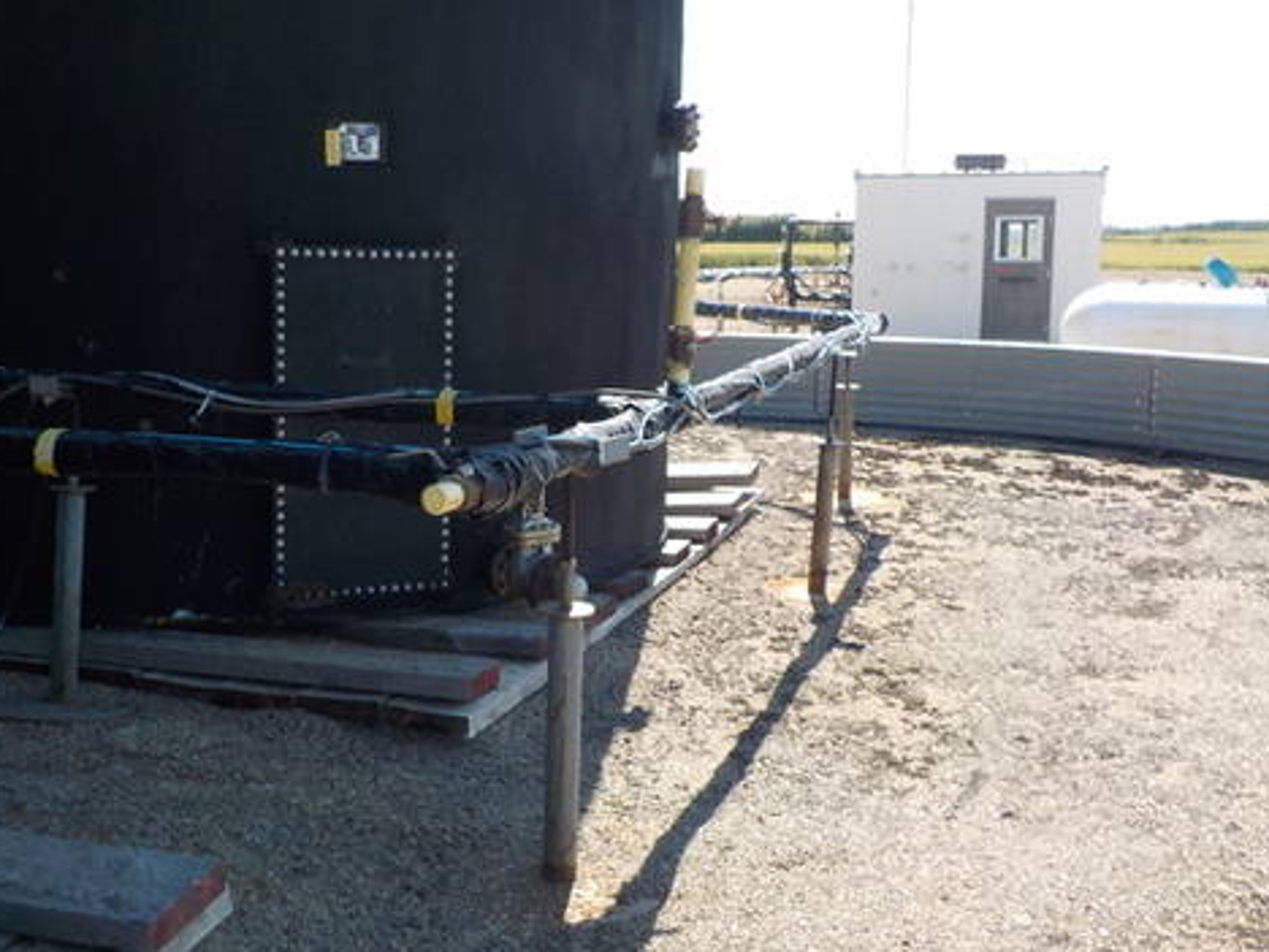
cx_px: 504
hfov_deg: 45.5
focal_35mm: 41
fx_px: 1503
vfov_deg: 35.1
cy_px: 456
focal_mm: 4.1
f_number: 3.3
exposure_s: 1/640
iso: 125
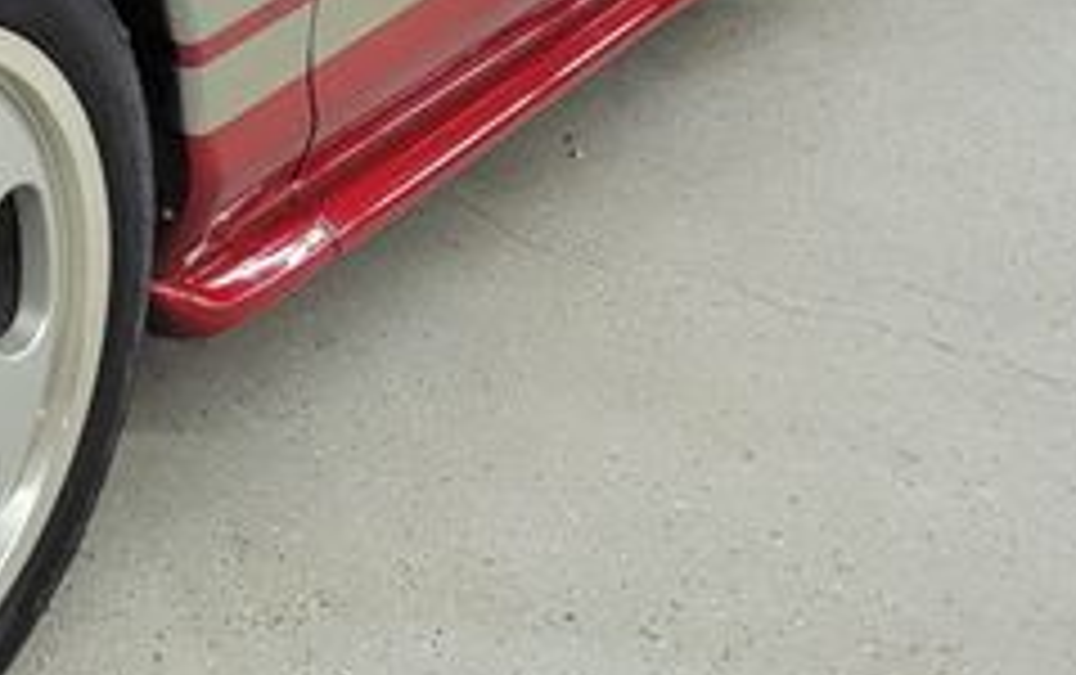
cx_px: -333
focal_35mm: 68
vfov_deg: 18.4
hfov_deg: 25.7
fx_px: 1996
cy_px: -94
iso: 320
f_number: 1.8
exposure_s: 1/40
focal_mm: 6.7
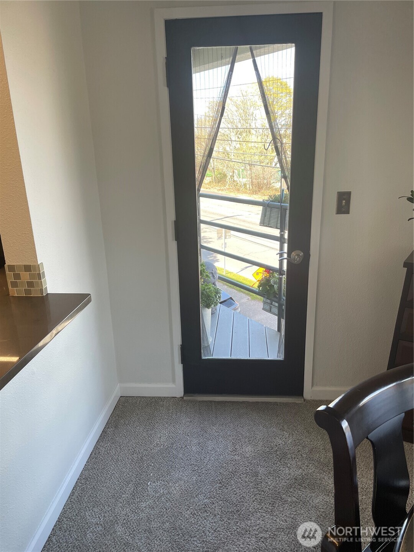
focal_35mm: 26
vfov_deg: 67.3
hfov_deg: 53.1
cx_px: 207
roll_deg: +0.5
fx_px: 415
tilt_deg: -19.1
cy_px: 276
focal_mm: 4.2
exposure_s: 1/121
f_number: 1.6
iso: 32
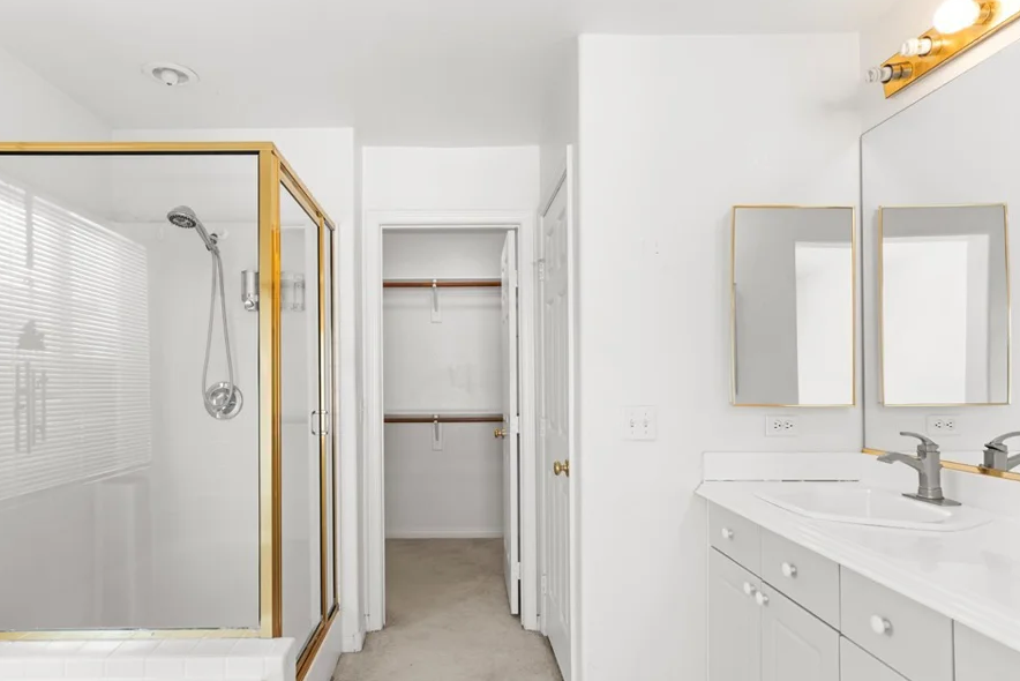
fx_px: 624
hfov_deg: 78.3
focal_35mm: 22
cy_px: 378
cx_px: 456
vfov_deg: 57.1
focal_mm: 19
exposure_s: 1/20
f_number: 8
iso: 400
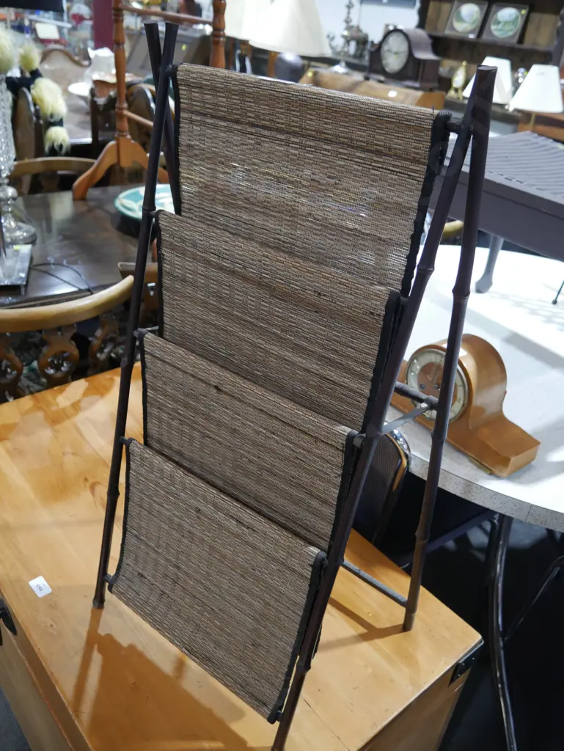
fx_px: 608
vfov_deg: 63.4
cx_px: 282
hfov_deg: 49.8
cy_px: 376
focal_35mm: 28
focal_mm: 14
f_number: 3.5
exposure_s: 1/60
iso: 800
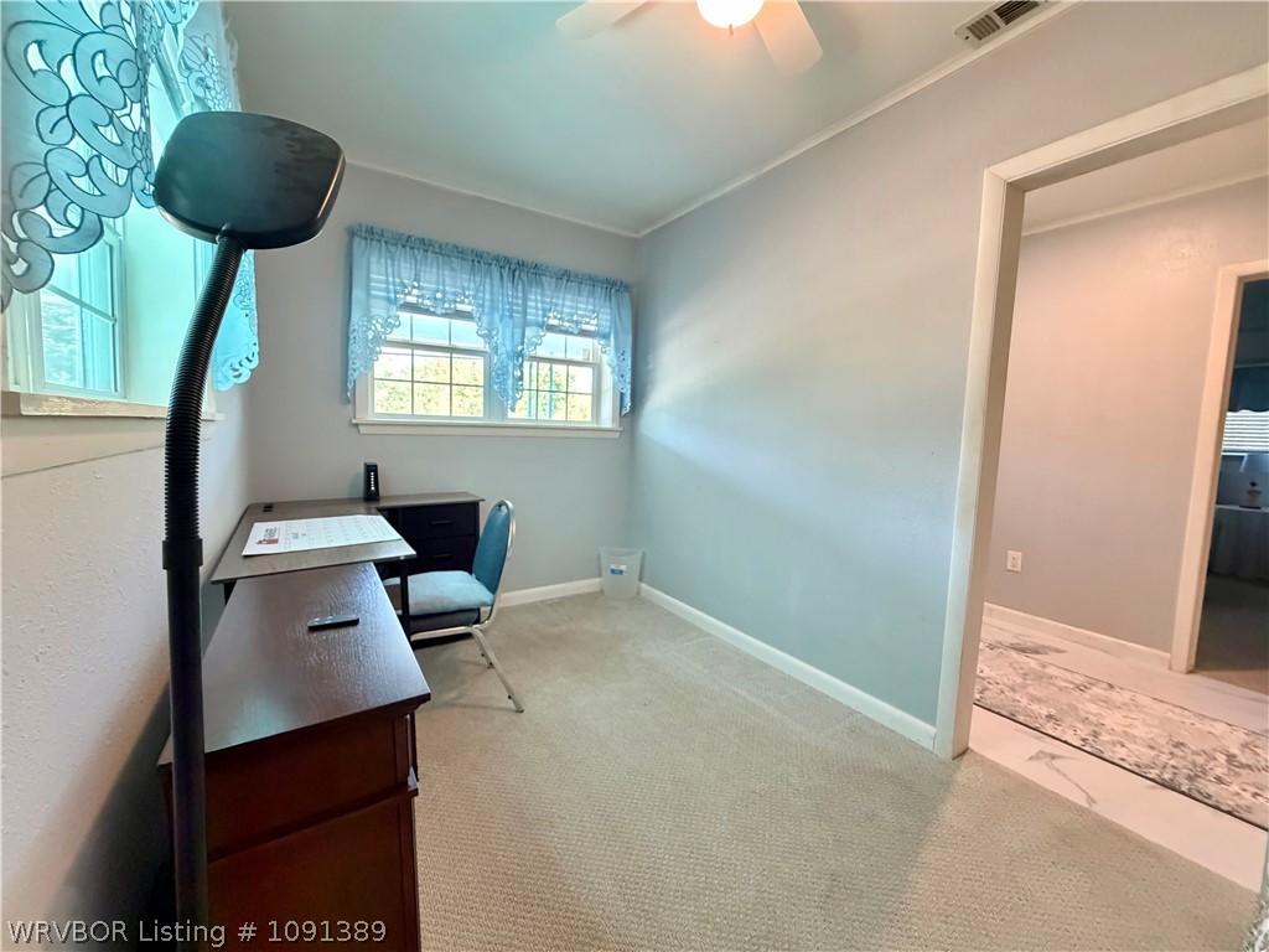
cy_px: 476
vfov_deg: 85.7
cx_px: 634
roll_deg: -1.3
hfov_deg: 102.1
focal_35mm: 14
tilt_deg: -4.2
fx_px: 513
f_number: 2.2
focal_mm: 2.22
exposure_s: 1/60
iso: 800
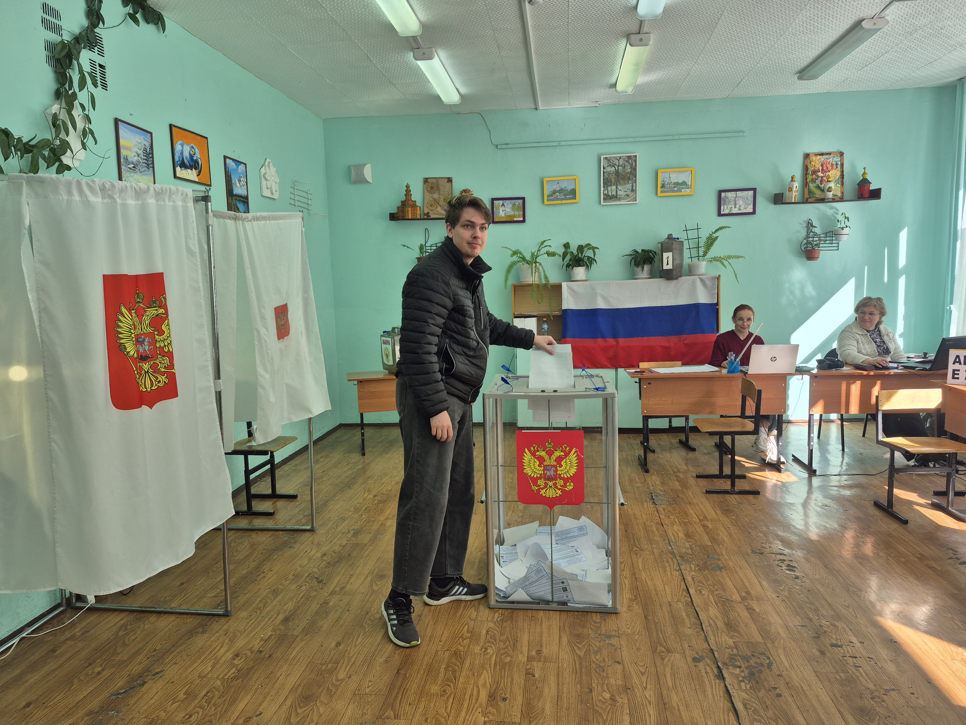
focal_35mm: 23
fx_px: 642
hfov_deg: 73.9
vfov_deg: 58.9
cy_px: 362
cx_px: 483
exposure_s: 1/173
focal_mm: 5.4
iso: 25
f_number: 1.8
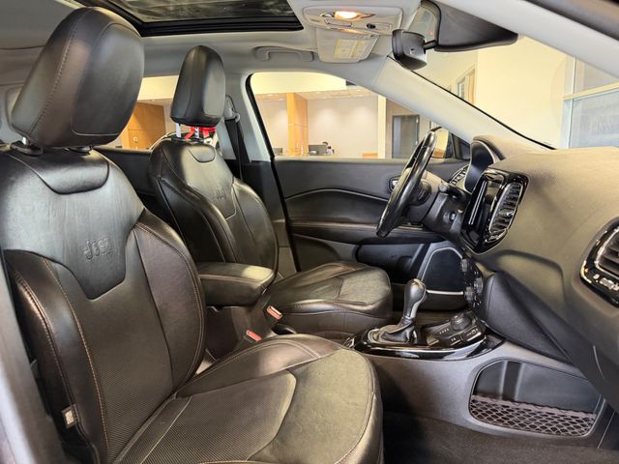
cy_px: 232
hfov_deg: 71.6
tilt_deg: -11.1
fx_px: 429
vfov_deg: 56.8
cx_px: 310
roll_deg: +2.1
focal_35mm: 24
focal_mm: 6.76
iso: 640
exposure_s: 1/60
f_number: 1.78
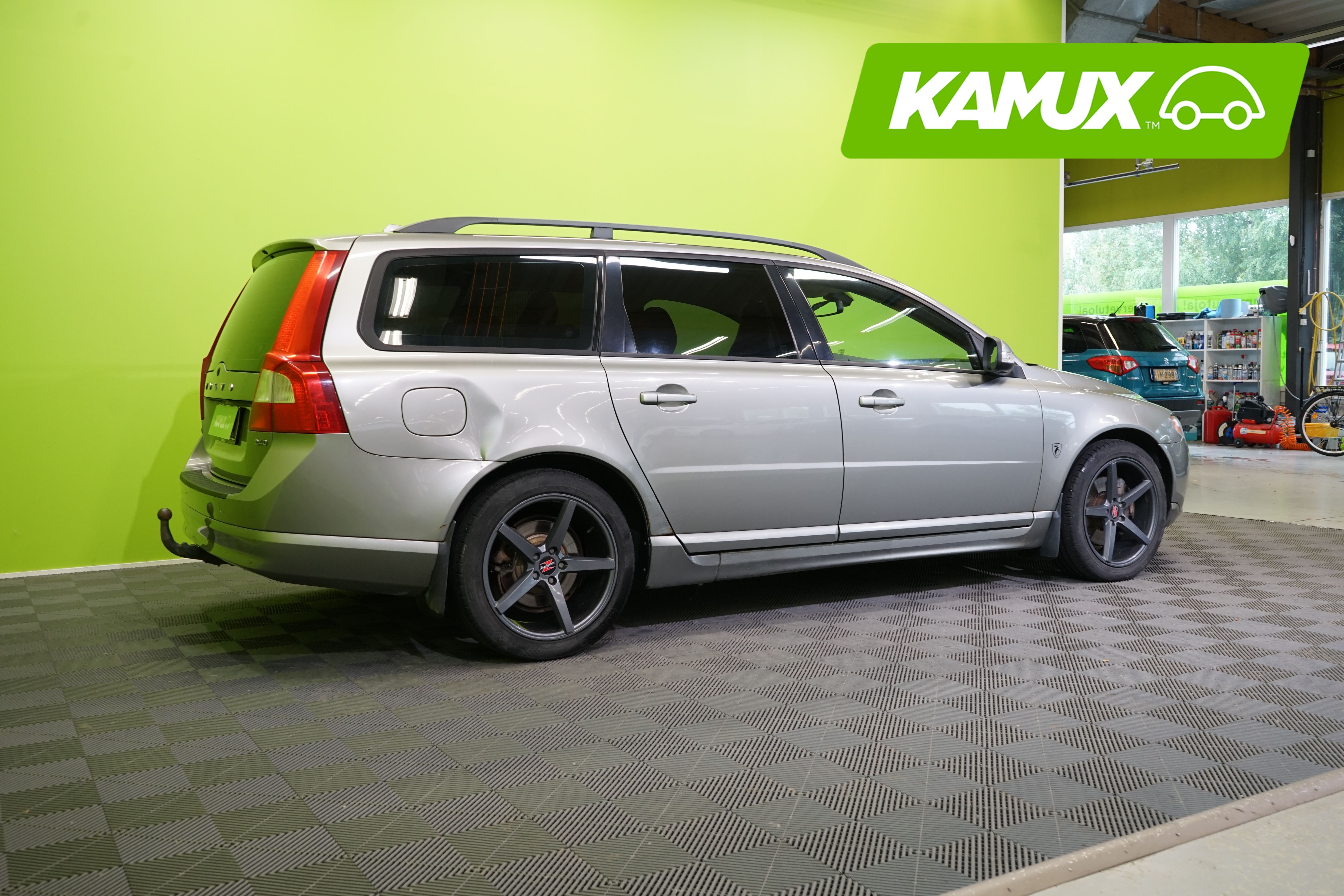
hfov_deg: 60.3
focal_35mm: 31
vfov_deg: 42.3
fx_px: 1157
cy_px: 448
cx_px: 672
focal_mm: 31
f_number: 6.3
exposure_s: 1/30
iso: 800
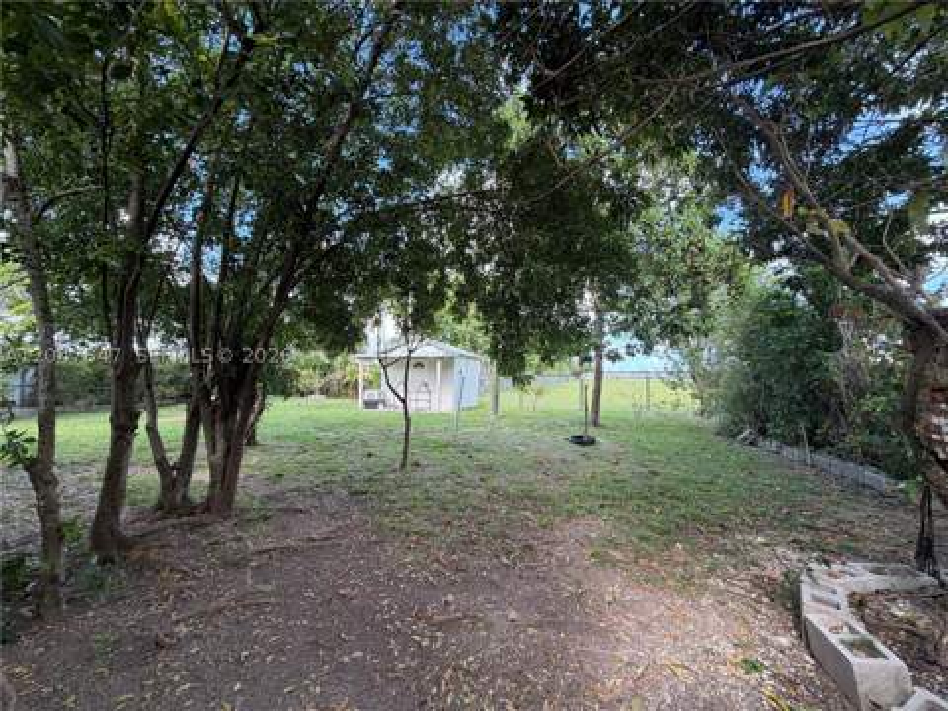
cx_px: 474
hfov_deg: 102.1
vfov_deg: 85.7
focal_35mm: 14
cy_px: 356
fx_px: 383
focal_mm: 2.22
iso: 64
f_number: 2.2
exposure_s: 1/121
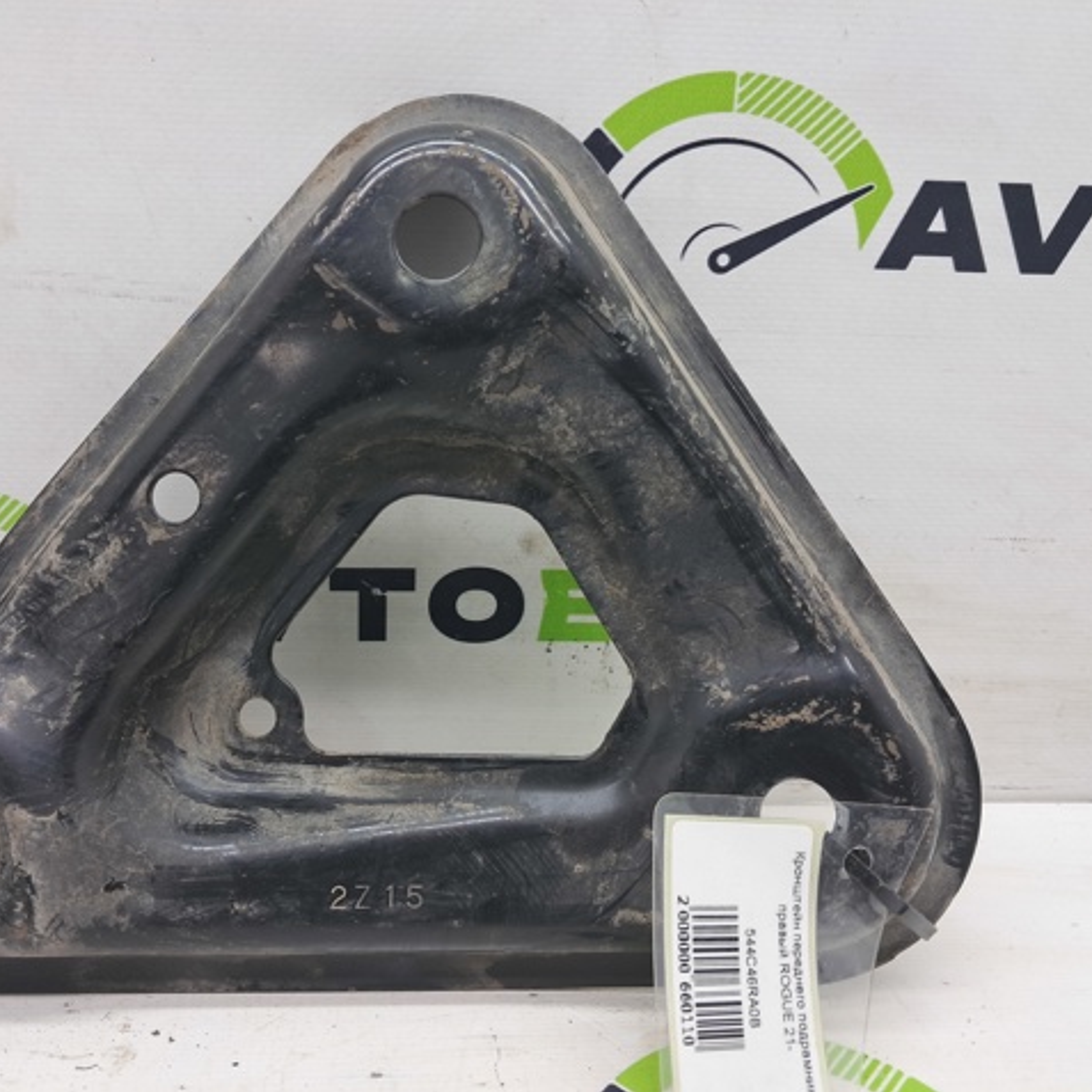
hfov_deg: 50.9
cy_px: 546
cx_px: 467
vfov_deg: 51.1
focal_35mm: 32
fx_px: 1142
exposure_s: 1/50
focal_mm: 4
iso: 50
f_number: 1.8
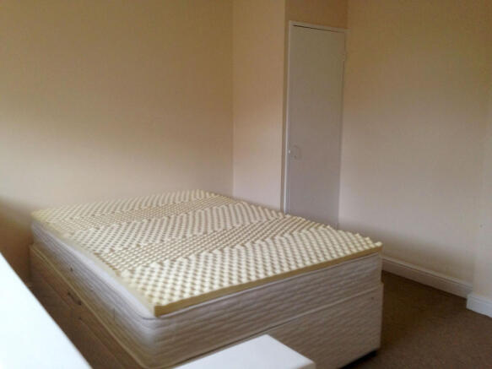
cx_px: 246
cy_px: 184
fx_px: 469
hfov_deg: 55.4
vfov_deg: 42.9
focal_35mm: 33
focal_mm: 4.13
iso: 160
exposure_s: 1/20
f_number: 2.4
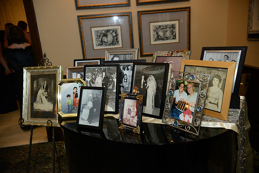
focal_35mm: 32
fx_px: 230
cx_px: 130
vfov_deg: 41.1
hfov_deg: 58.7
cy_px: 86
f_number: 5
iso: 1250
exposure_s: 1/60
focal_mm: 32
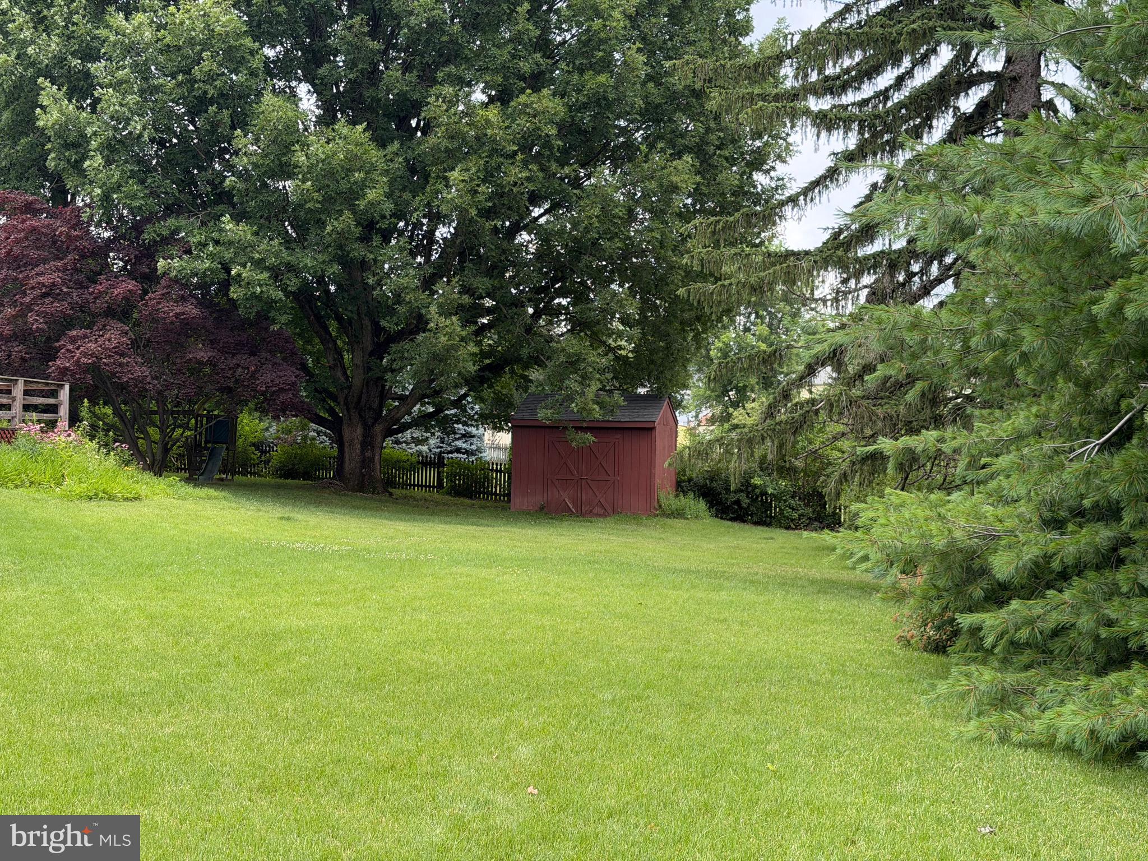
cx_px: 574
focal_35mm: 48
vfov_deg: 30.3
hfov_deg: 39.7
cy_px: 430
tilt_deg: +0.5
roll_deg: +0.0
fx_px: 1592
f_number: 1.78
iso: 100
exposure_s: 1/561
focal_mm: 6.76
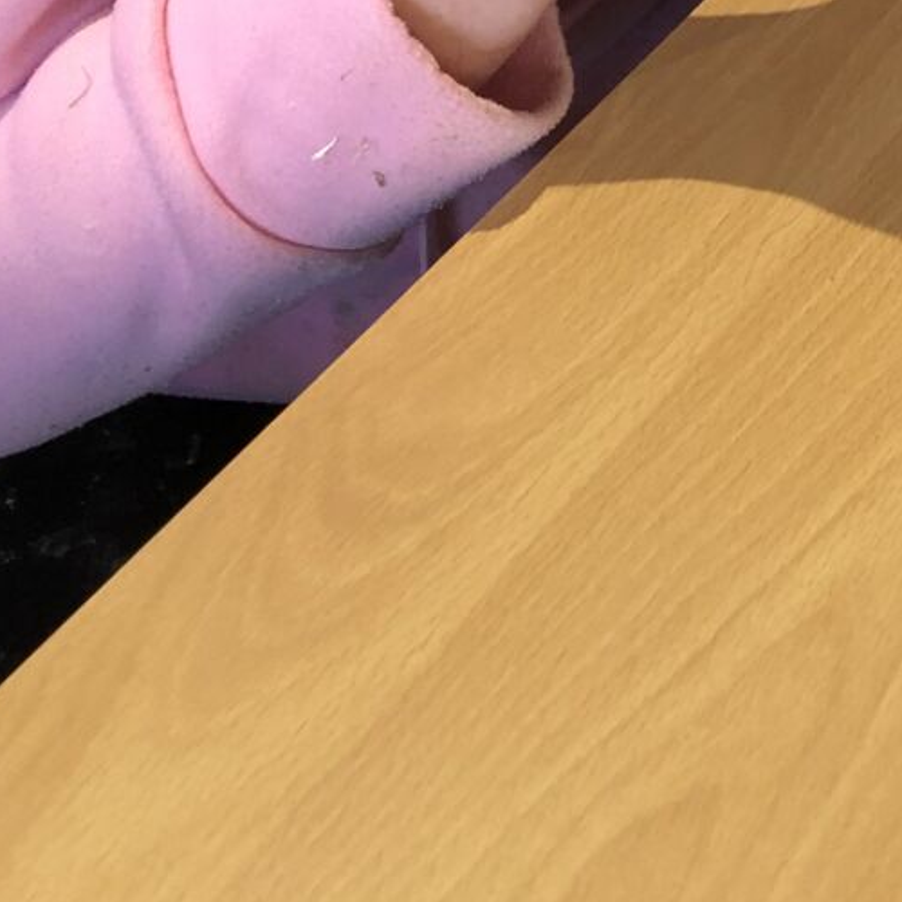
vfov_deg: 16.7
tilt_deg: -33.3
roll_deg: +5.0
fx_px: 2801
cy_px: -437
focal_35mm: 95
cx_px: 846
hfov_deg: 18.0
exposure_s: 1/20
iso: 40
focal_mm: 3.99
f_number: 1.8
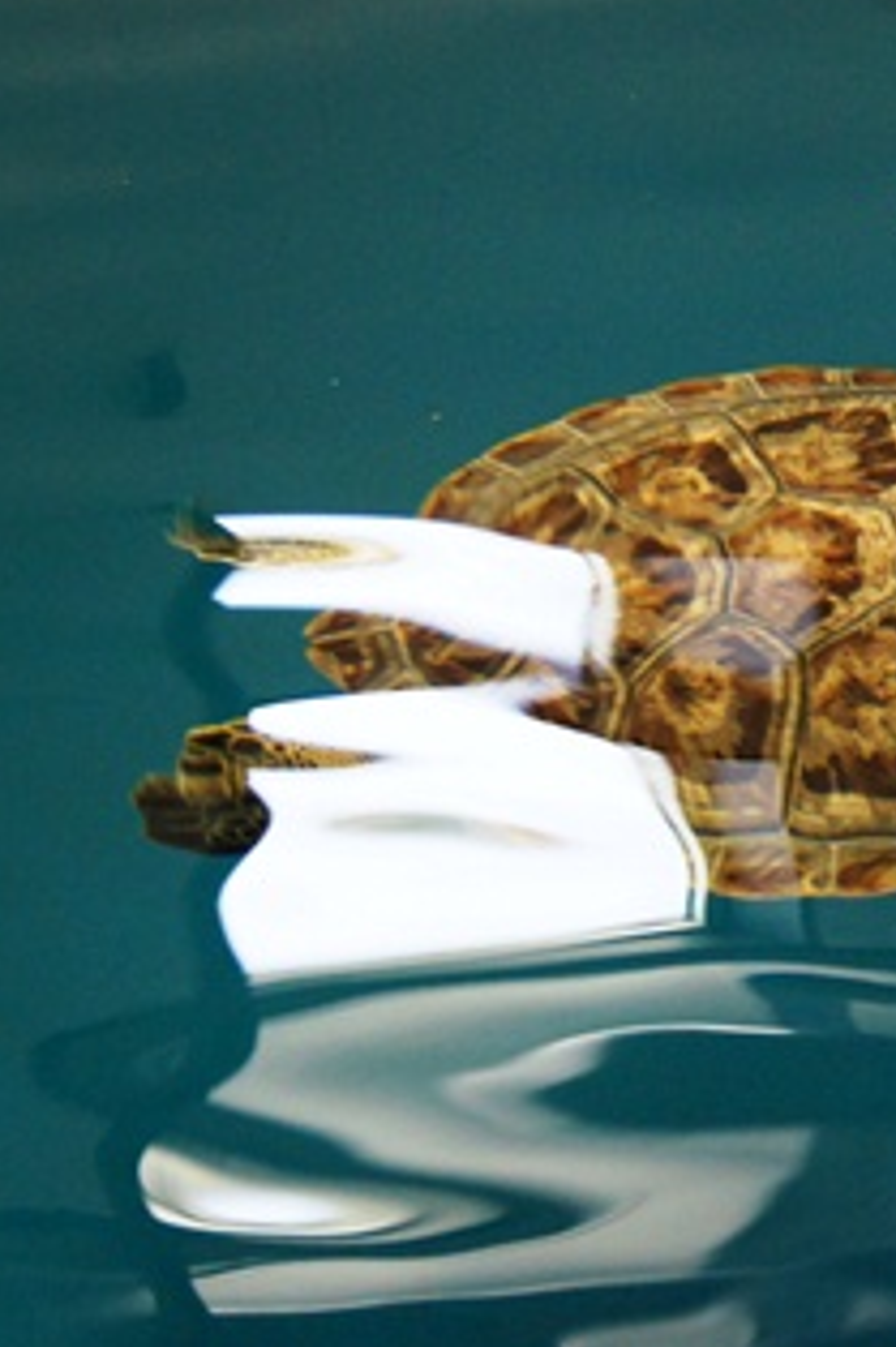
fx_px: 3999
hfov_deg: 12.5
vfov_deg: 19.1
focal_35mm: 107
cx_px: 1059
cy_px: 461
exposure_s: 1/60
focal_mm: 35
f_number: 5
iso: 1000
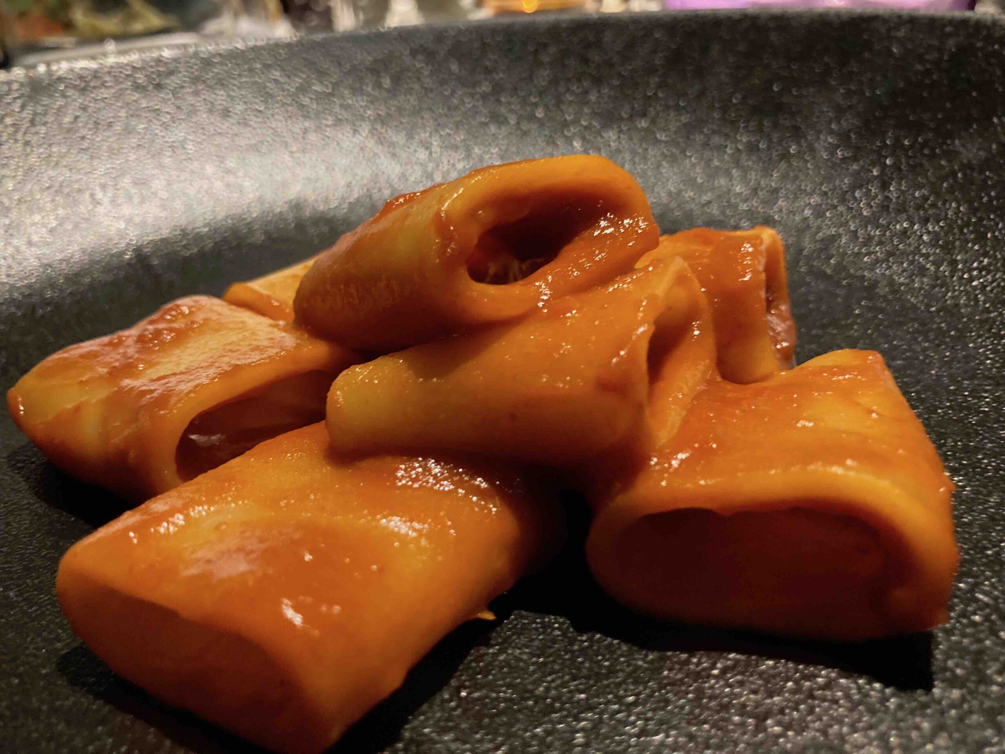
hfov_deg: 63.4
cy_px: 377
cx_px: 502
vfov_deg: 49.7
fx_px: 813
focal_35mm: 28
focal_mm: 3.99
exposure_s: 1/30
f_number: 1.8
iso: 640
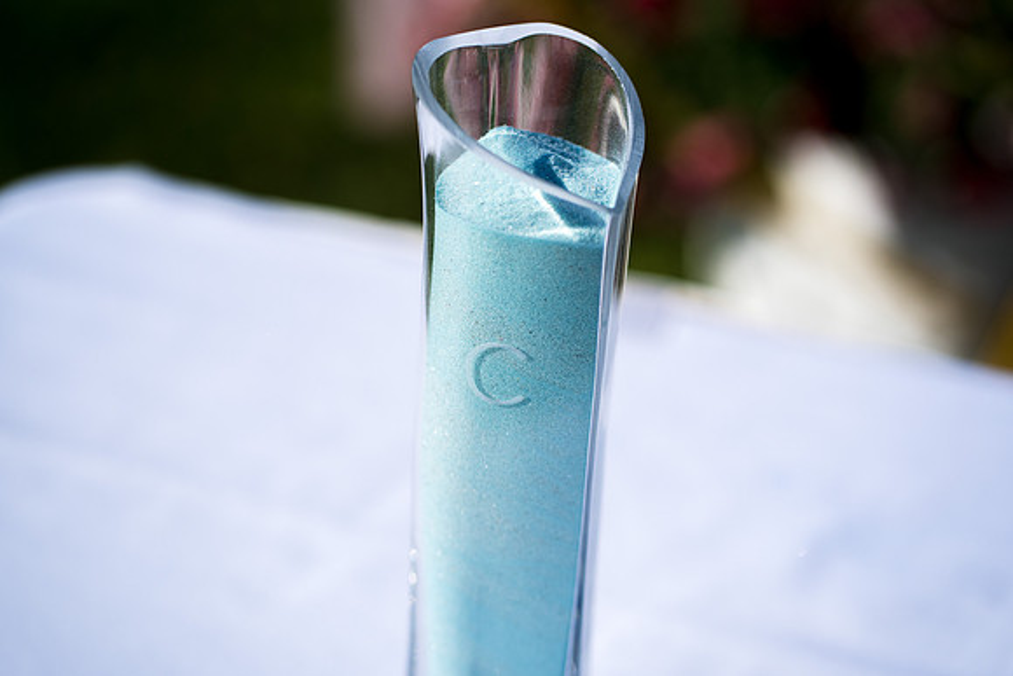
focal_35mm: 85
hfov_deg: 23.9
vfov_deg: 16.1
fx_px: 2392
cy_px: 338
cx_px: 506
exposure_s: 1/8000
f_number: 3.2
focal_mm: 85
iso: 250
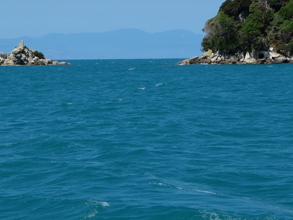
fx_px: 1270
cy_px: 45
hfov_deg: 13.2
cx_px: 164
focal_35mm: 150
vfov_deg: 9.9
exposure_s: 1/400
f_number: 9
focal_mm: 46.3
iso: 200
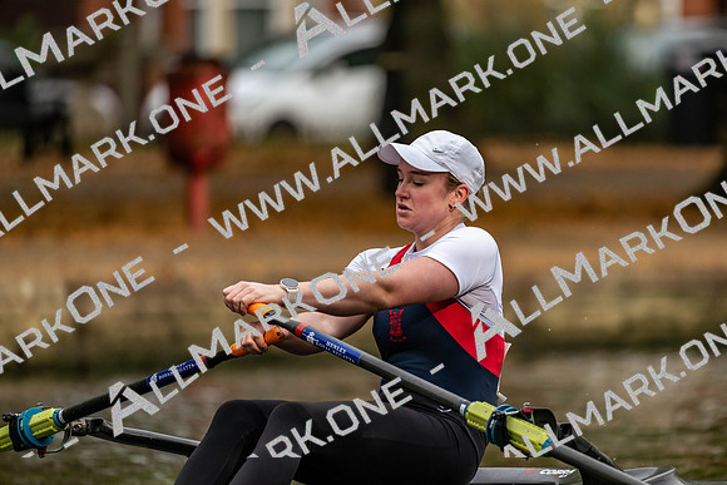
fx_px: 8079
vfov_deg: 3.4
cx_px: 364
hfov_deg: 5.2
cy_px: 242
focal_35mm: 400
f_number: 4.5
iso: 1400
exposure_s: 1/2500
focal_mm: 400
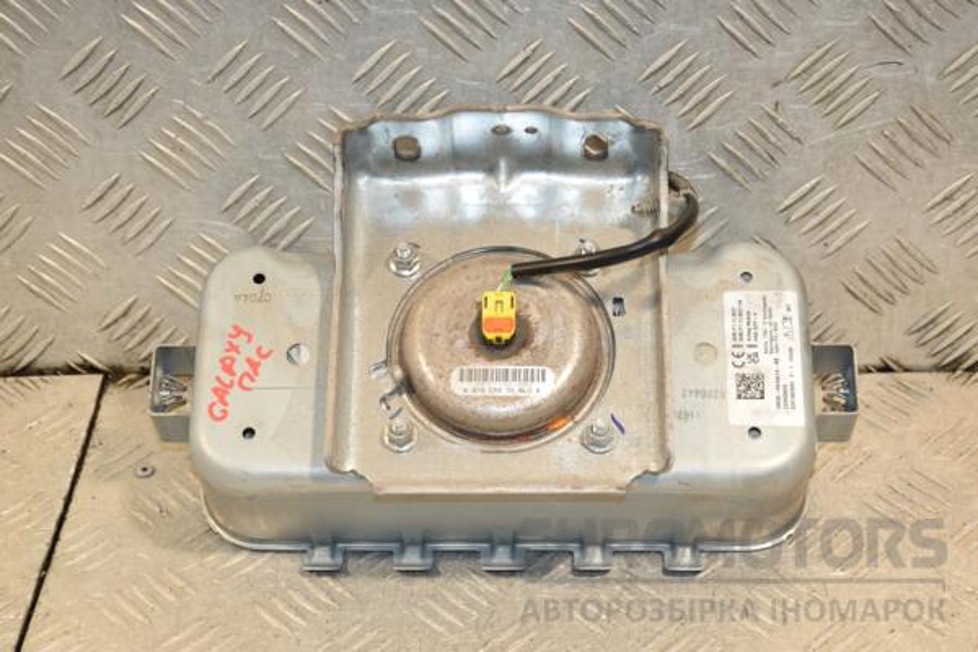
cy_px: 326
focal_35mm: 78
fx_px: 2119
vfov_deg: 17.5
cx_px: 489
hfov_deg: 26.0
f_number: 7.1
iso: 800
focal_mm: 52
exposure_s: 1/200
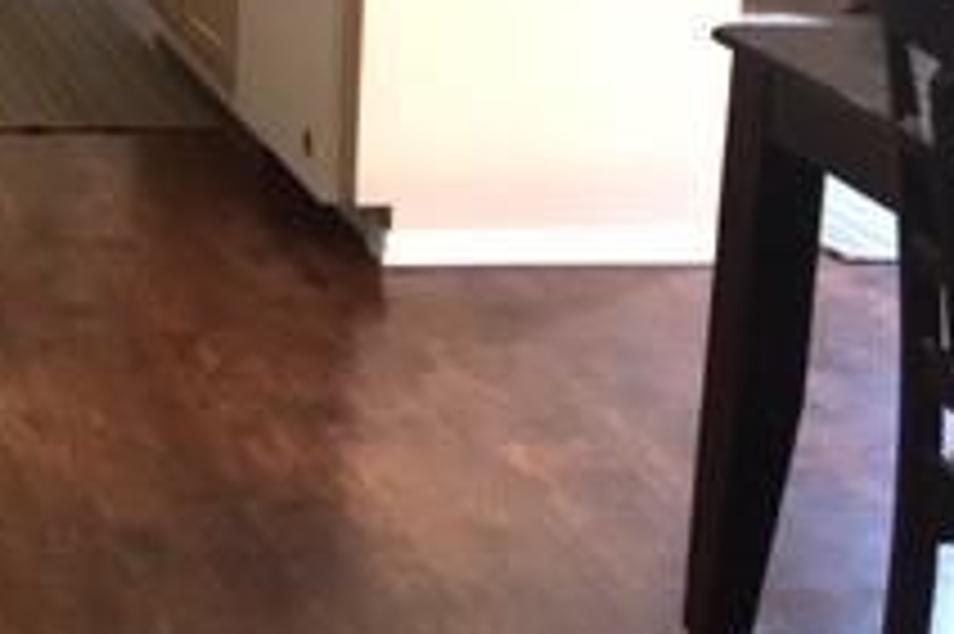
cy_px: -202
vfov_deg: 14.4
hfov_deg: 20.6
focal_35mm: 91
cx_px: -248
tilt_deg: -9.9
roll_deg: -0.7
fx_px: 2410
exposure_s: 1/30
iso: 64
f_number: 2.2
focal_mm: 4.15
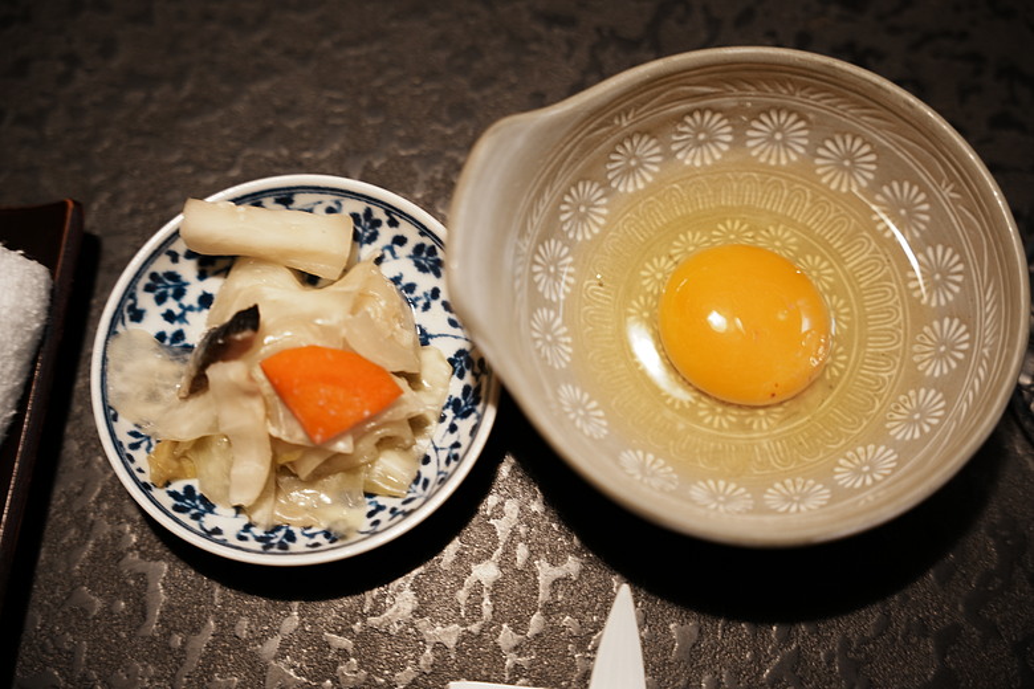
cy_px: 344
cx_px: 517
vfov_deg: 23.7
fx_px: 1640
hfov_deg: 35.0
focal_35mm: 57
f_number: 2.8
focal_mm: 57.1
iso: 250
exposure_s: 1/5
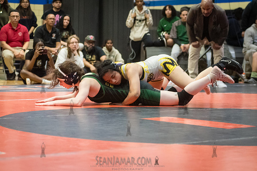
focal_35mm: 105
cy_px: 101
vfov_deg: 13.0
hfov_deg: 19.4
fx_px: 750
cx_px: 144
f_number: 3.5
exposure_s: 1/400
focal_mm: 80
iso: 8000
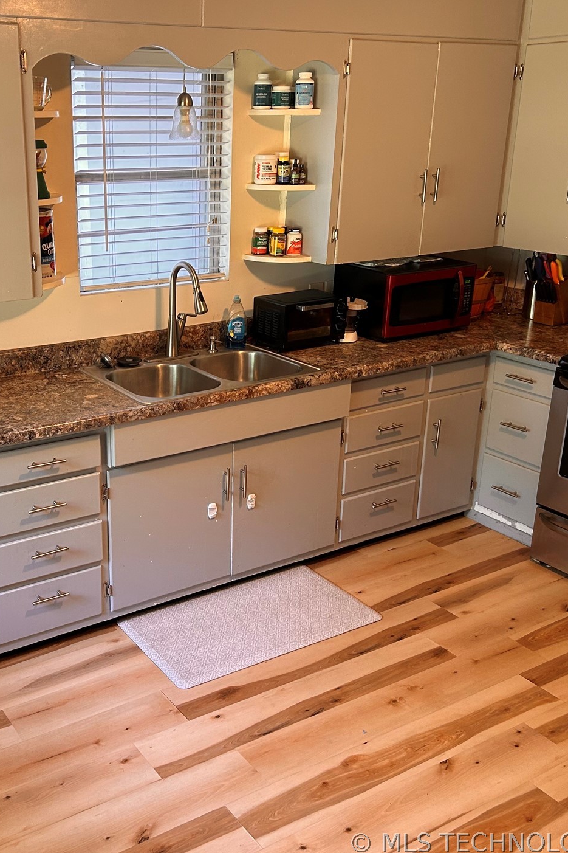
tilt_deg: -19.0
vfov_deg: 51.9
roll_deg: -0.2
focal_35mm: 37
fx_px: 876
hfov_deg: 35.3
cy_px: 425
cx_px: 159
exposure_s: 1/60
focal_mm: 5.7
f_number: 1.5
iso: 160
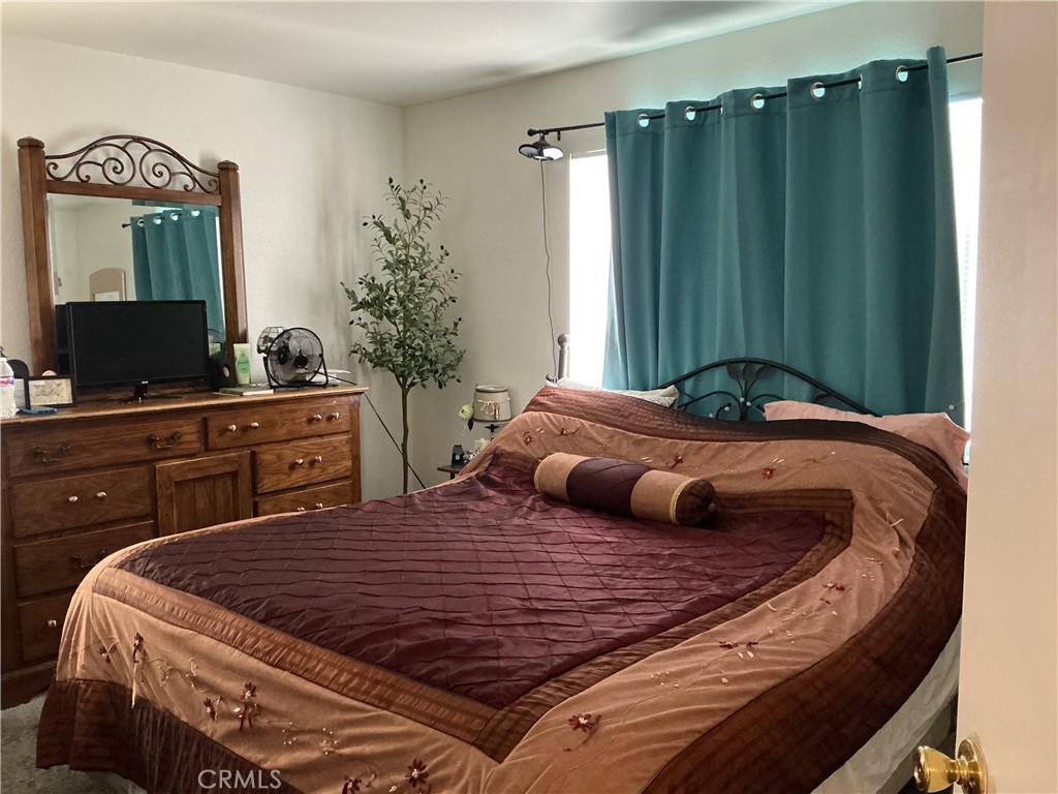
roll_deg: +0.2
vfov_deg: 48.2
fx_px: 886
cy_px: 397
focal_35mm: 29
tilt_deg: -5.4
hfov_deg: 61.7
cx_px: 529
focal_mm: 3
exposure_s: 1/30
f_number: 1.8
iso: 320
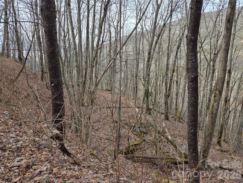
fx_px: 161
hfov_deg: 73.9
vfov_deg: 58.9
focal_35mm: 23
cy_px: 92
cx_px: 122
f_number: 1.8
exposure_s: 1/1199
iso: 80
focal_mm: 5.4
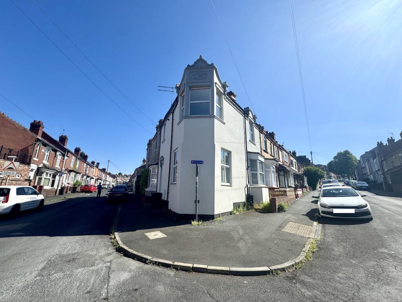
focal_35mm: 14
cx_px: 201
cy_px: 151
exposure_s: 1/2273
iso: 50
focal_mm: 2.22
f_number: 2.2
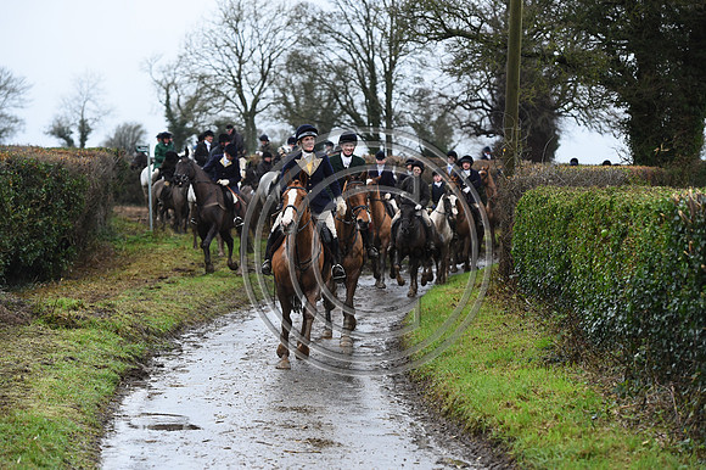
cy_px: 235
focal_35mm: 116
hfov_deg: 17.7
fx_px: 2274
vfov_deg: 11.8
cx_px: 353
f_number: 4.5
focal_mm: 116
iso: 1600
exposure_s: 1/1250
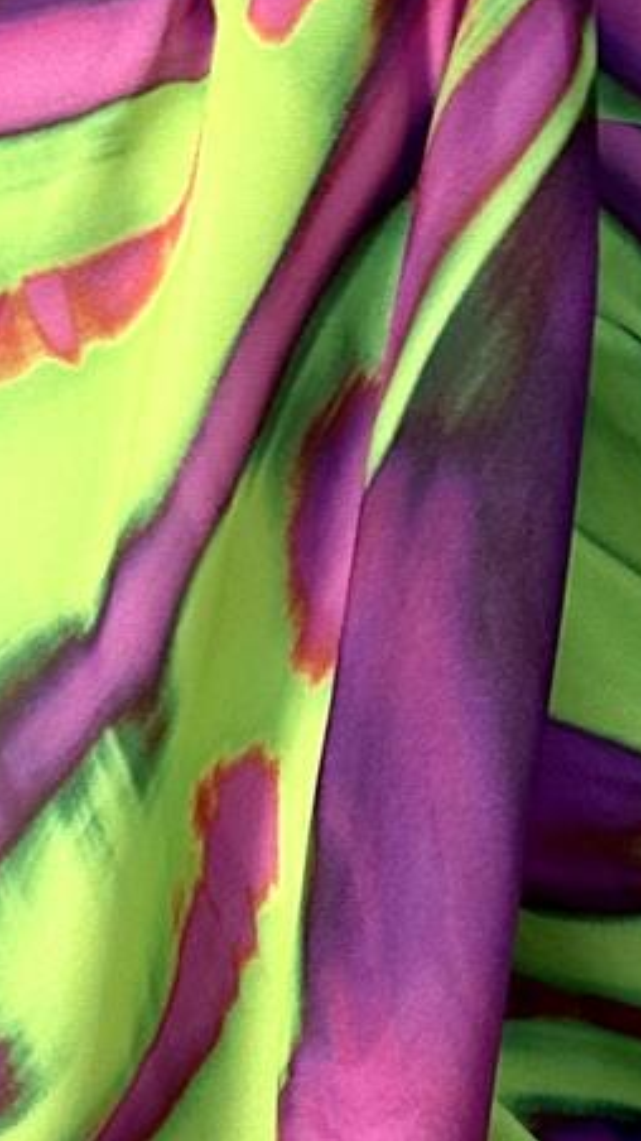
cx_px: 371
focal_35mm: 150
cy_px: 2476
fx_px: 4536
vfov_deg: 12.2
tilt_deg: -18.3
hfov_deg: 8.1
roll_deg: -0.6
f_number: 1.78
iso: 80
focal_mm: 6.86
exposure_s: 1/121
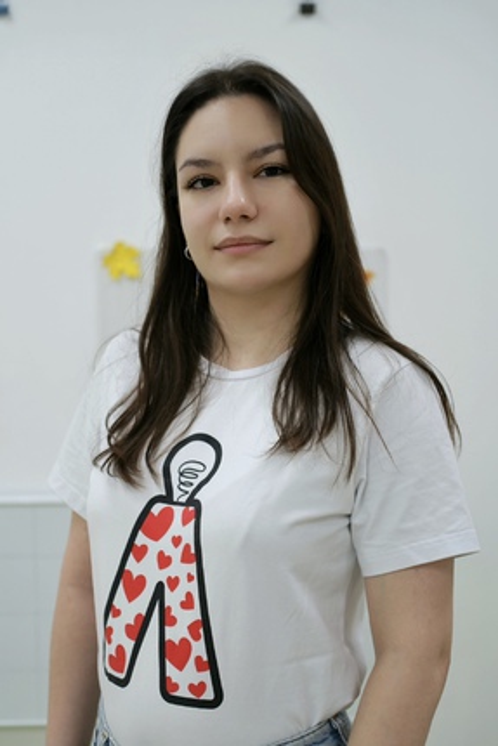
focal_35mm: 53
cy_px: 373
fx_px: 1099
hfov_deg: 25.5
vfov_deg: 37.5
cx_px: 249
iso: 250
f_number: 2
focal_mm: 35
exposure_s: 1/161
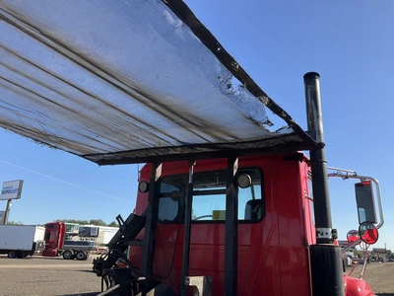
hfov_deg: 61.7
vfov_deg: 48.2
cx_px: 197
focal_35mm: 29
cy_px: 148
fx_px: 330
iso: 25
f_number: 1.8
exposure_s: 1/1035
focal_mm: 3
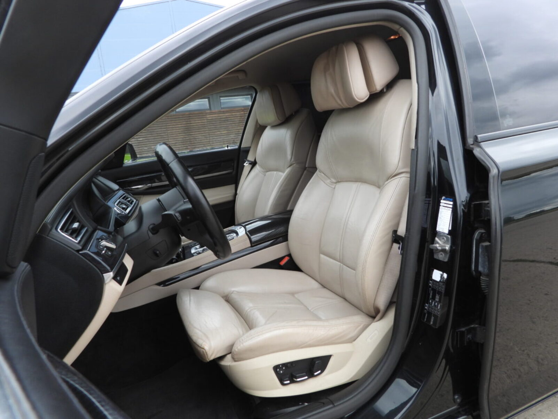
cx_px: 279
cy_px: 210
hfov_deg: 71.6
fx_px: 387
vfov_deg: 56.8
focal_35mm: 24
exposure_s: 1/400
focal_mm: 4.3
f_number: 2.8
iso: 100
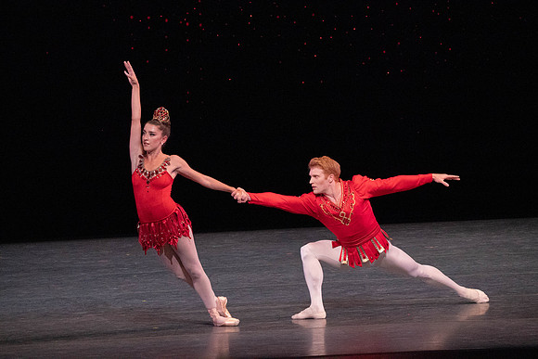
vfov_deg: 4.0
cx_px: 269
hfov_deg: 5.9
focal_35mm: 348
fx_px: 5202
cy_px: 180
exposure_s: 1/500
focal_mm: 348
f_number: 11
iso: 16000
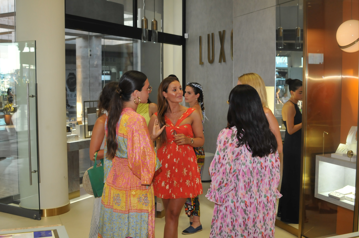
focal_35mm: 42
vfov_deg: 31.8
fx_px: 418
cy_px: 119
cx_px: 180
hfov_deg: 46.4
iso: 800
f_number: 4.5
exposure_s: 1/250
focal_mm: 28
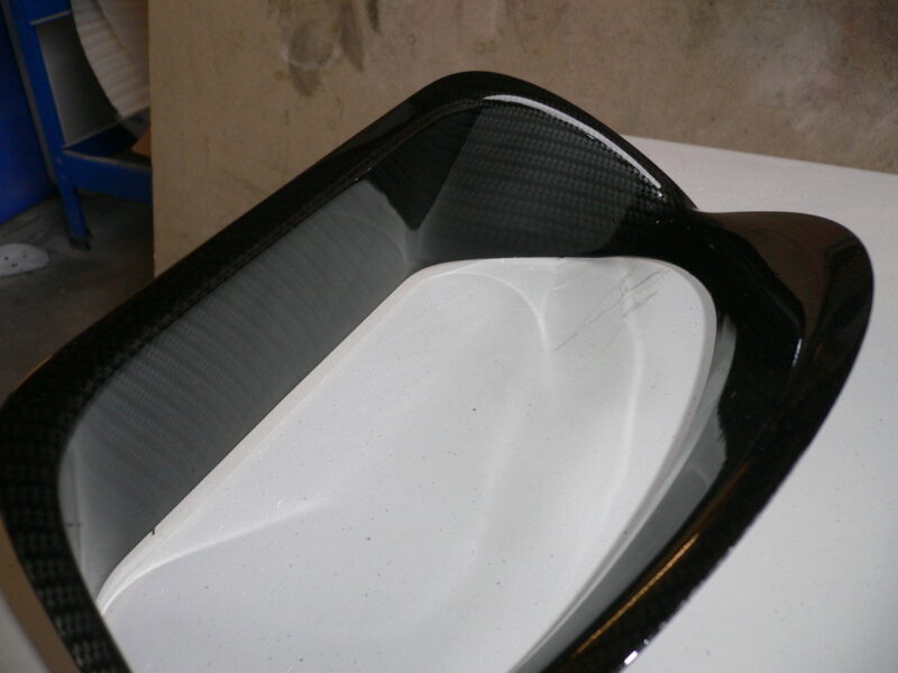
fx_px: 908
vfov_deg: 40.7
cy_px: 336
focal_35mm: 35
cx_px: 449
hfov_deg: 52.6
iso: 100
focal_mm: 5.8
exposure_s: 1/60
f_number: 2.8
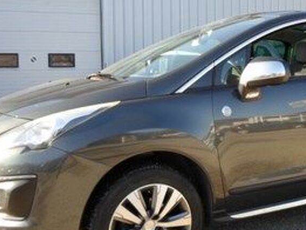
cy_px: 105
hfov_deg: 42.3
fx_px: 389
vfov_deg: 32.9
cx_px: 206
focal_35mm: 44
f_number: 2.5
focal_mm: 4.5
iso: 80
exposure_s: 1/350
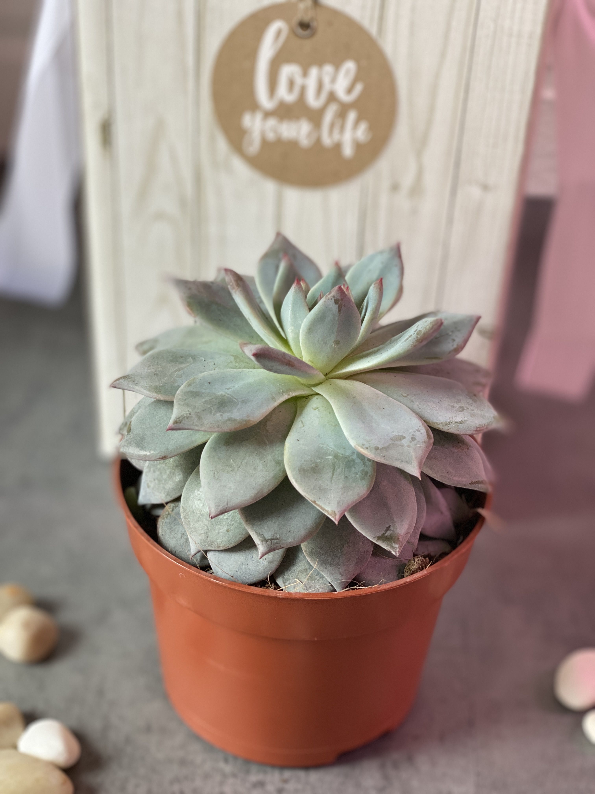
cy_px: 397
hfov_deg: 28.0
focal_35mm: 52
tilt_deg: -35.2
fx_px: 1192
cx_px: 298
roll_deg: -3.9
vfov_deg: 36.8
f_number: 2
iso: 125
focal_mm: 6
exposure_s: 1/100
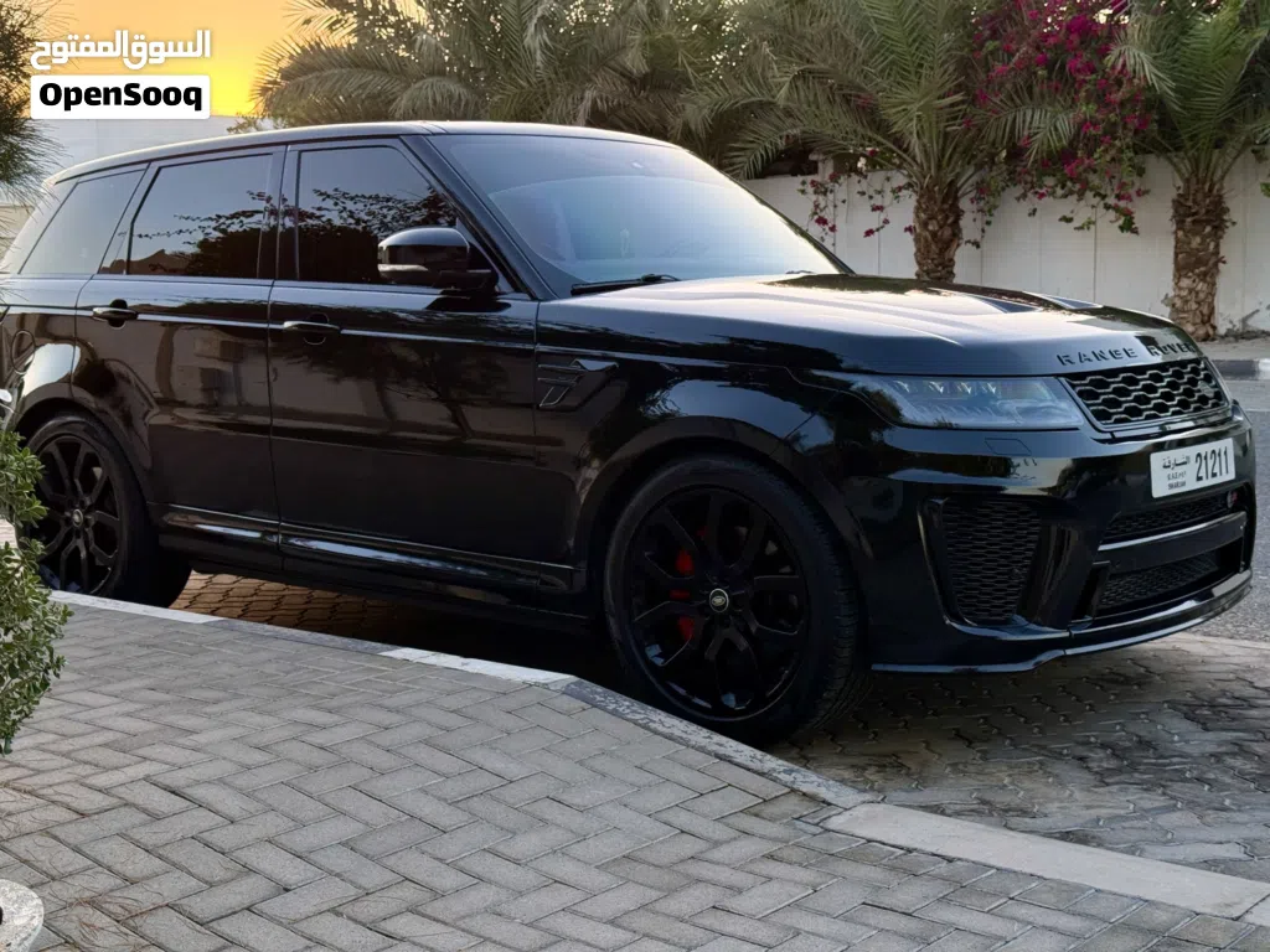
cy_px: 476
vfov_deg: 30.3
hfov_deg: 39.7
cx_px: 635
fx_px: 1761
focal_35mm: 48
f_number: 1.78
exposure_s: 1/242
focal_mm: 6.76
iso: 100
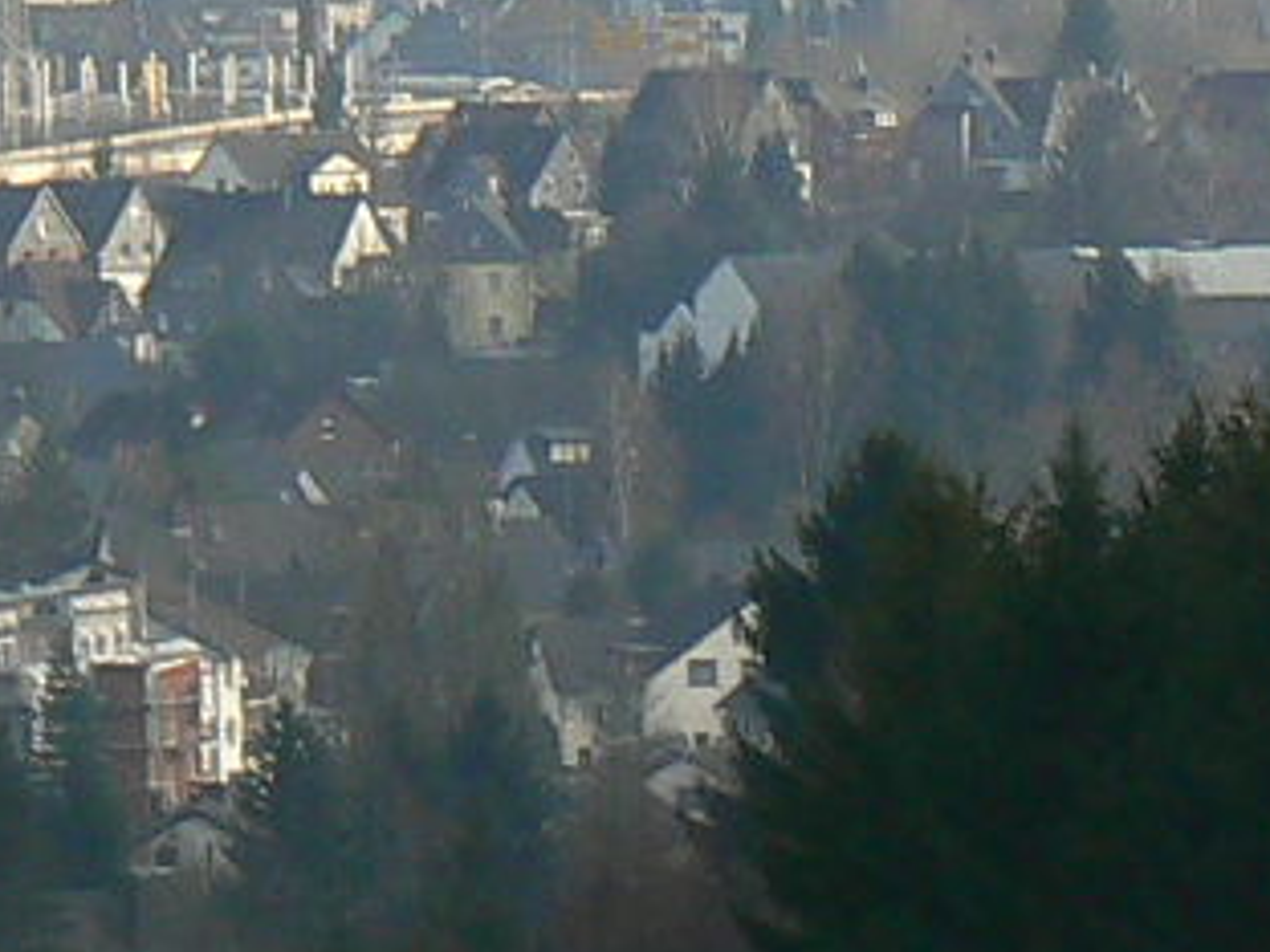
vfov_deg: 1.3
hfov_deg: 1.8
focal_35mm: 1116
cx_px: -175
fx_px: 40944
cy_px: -212
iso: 80
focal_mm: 32.9
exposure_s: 1/250
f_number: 5.6
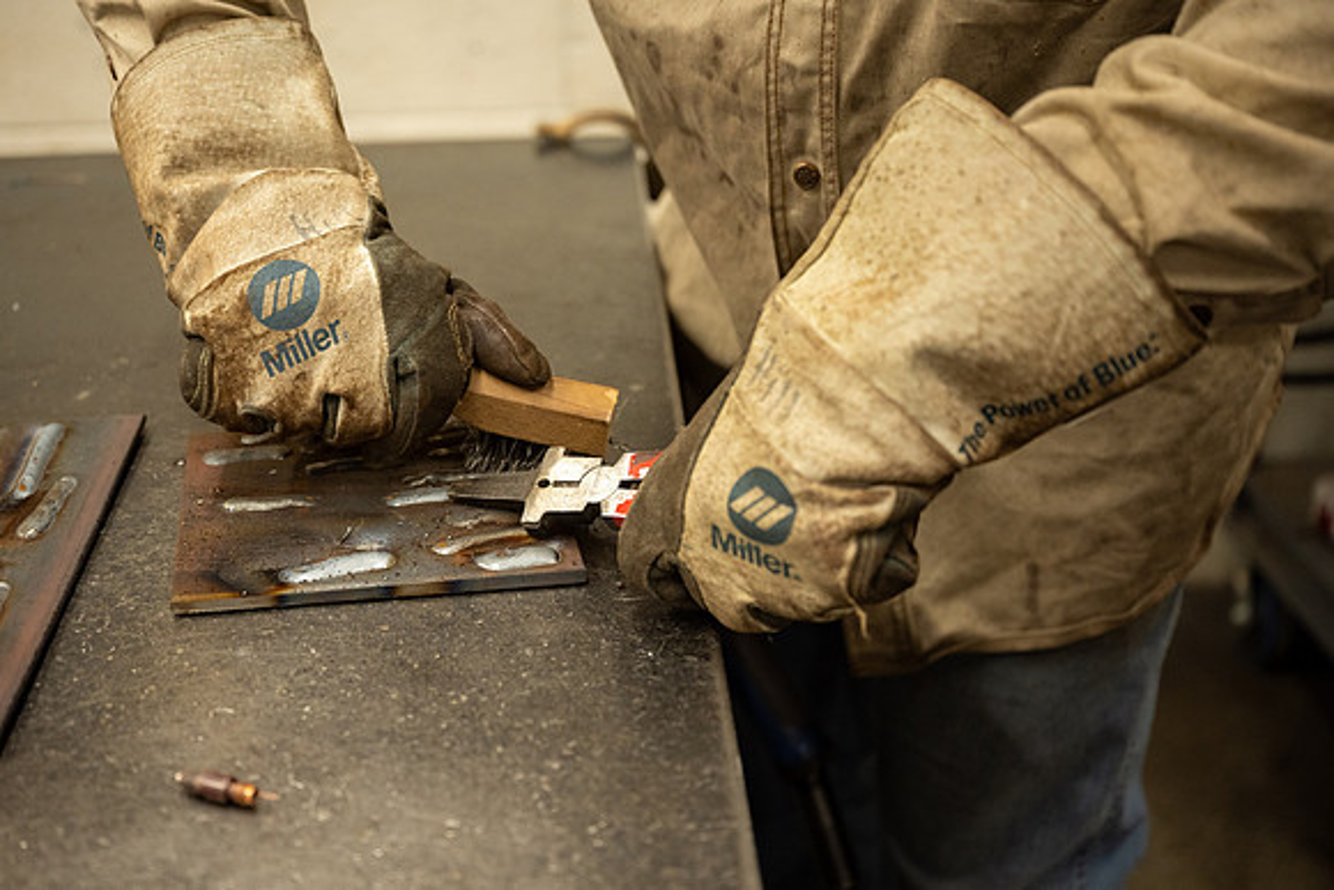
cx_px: 611
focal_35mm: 42
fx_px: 1567
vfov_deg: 31.7
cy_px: 482
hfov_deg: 46.1
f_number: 2.8
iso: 640
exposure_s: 1/320
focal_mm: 39
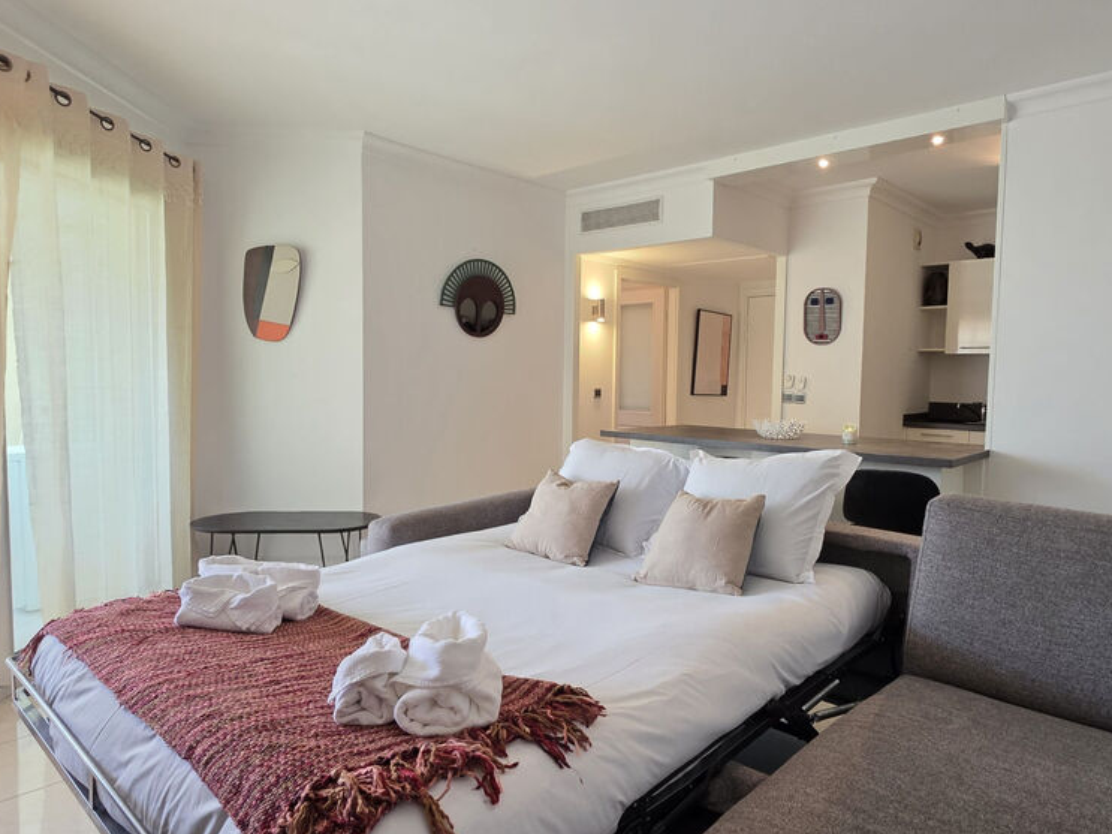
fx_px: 674
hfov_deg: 78.9
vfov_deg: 63.4
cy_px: 421
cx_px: 588
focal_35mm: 21
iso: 200
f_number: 1.9
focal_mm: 2.2
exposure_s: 1/100
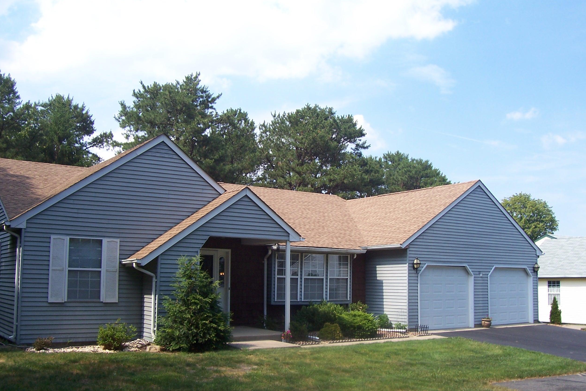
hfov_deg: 53.1
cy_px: 216
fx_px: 586
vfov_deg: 36.8
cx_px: 289
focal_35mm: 36
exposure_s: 1/250
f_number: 5.6
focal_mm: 5.6
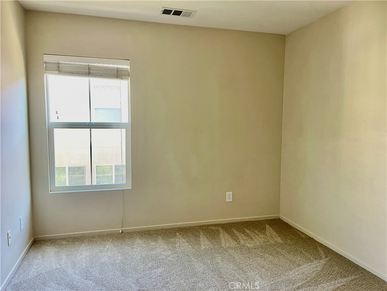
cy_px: 146
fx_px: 279
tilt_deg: -5.1
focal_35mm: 25
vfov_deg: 54.9
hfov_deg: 69.4
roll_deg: +0.0
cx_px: 194
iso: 125
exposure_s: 1/84
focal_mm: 5.1
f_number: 1.6
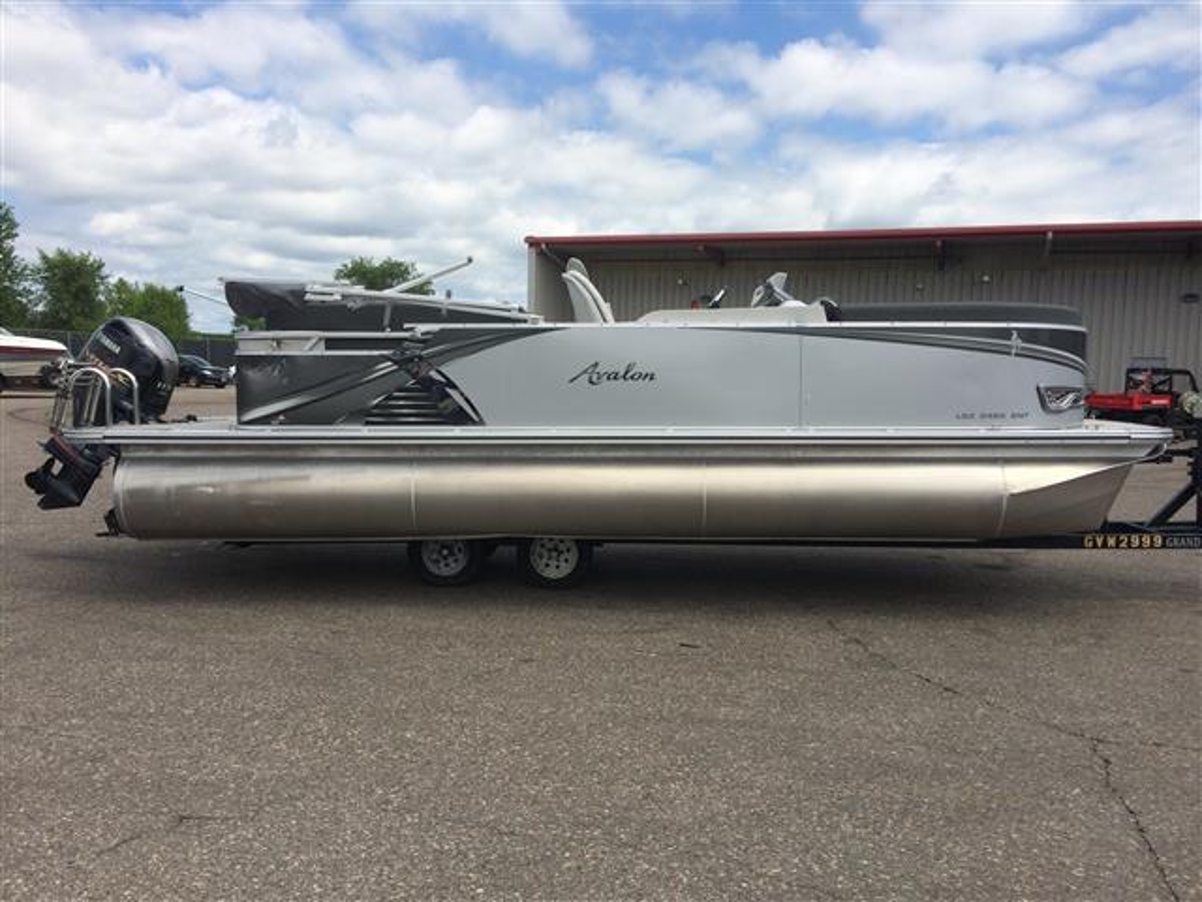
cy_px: 451
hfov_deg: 61.7
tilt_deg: -5.4
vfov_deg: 48.2
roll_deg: -1.5
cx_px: 601
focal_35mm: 29
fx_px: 1007
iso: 32
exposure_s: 1/2415
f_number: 2.2
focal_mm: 4.15
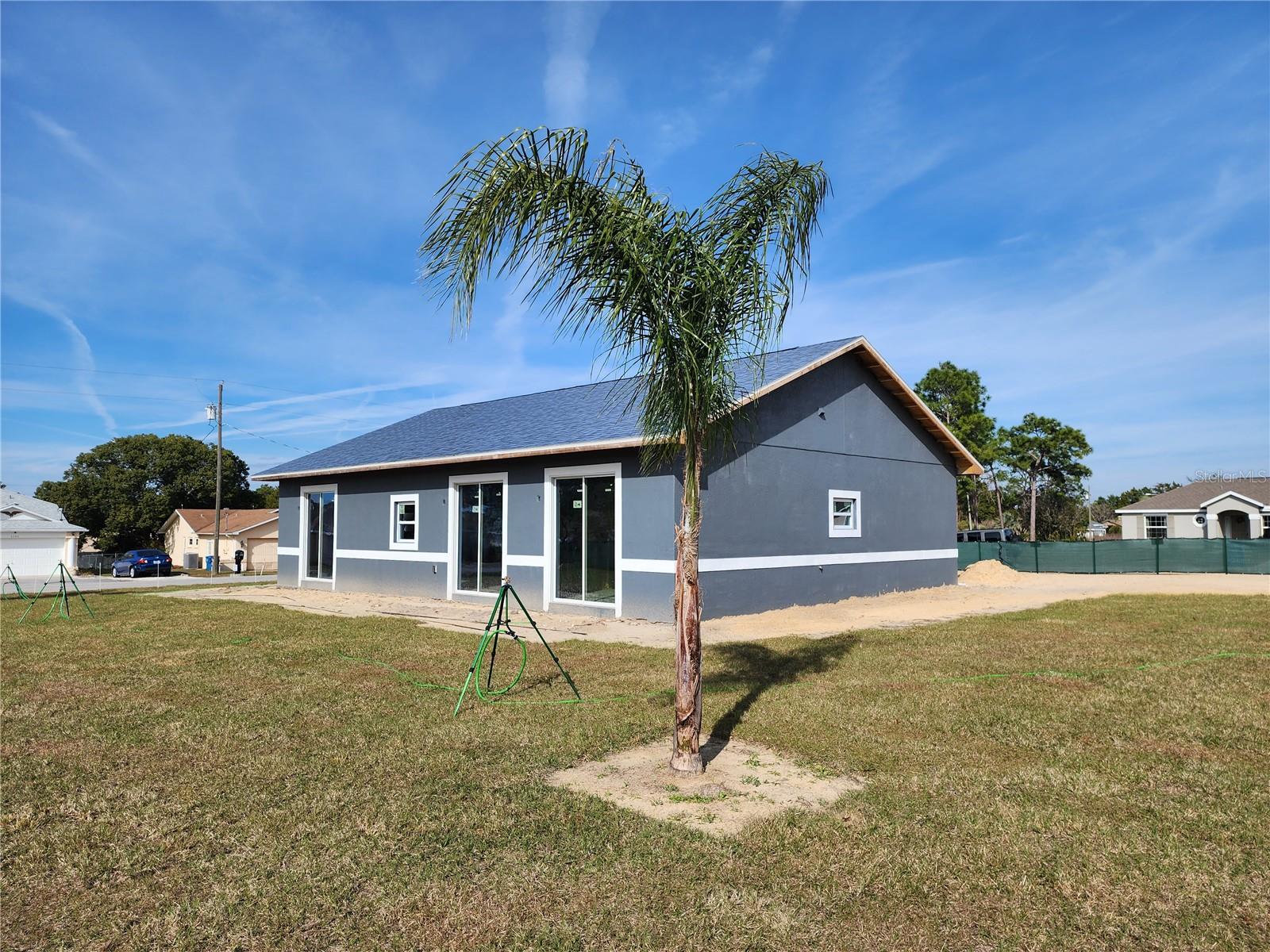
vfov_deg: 58.9
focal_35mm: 23
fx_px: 844
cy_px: 476
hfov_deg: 73.9
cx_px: 635
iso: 12
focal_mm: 6.4
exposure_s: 1/1311
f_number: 1.8
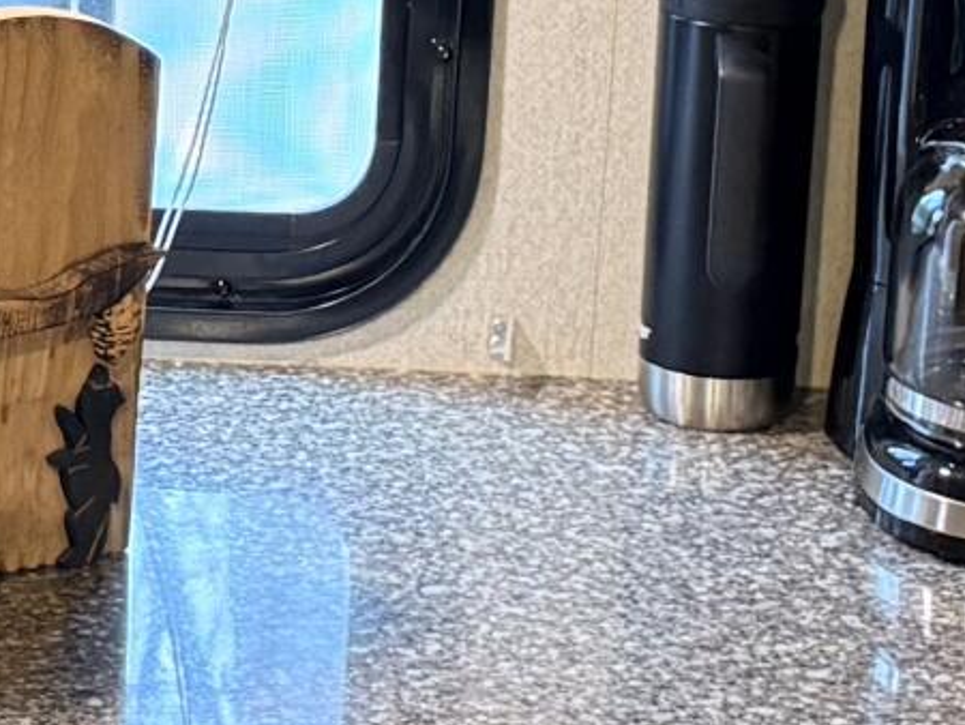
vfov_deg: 9.3
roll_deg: -3.4
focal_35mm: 160
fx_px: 4463
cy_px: 197
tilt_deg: -14.6
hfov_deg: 12.3
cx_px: 221
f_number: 1.78
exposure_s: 1/60
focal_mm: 6.76
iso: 640
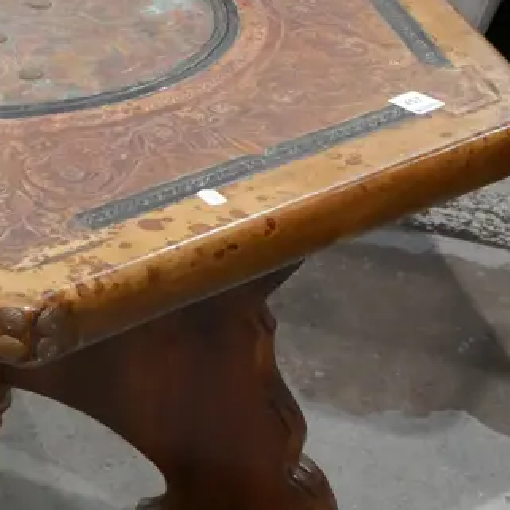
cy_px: 149
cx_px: -13
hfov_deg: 17.6
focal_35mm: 96
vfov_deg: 18.0
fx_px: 1600
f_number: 5.6
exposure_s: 1/160
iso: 3200
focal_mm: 17
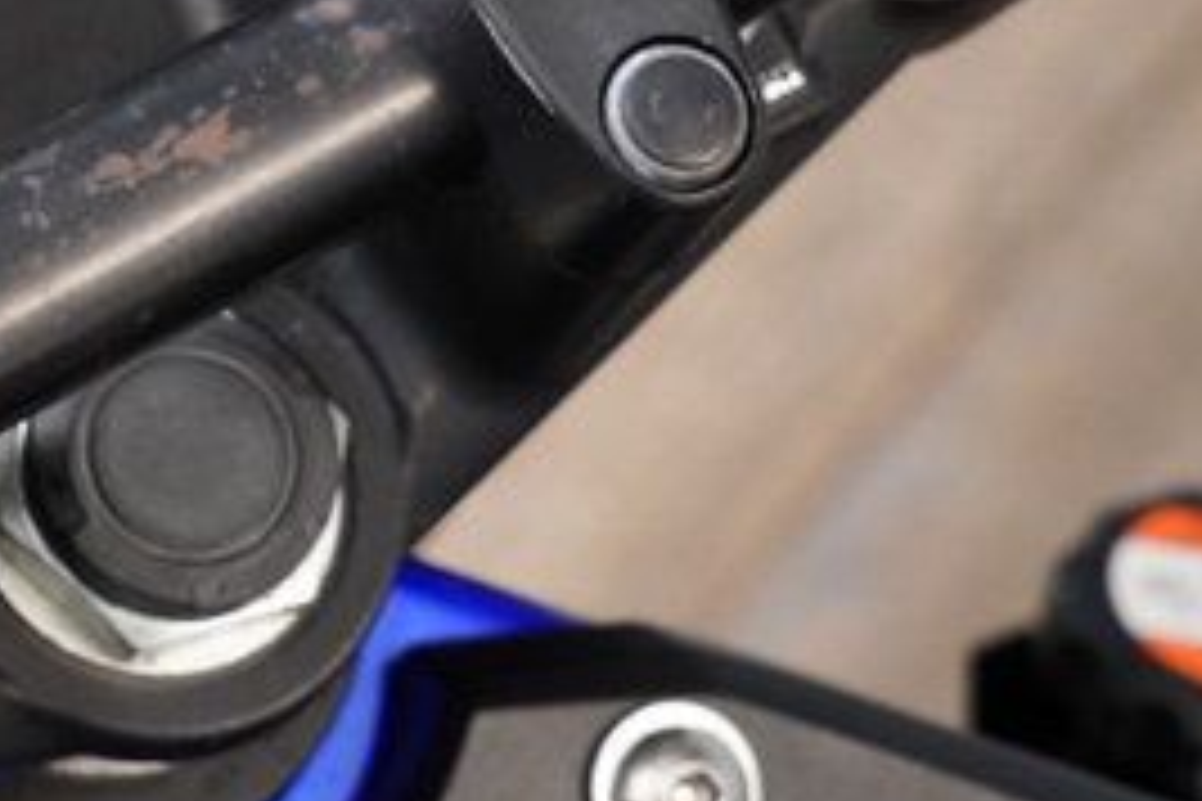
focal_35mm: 169
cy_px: 344
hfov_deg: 11.8
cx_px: -419
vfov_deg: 8.1
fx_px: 5642
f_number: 7.1
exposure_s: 1/80
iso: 5000
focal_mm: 44
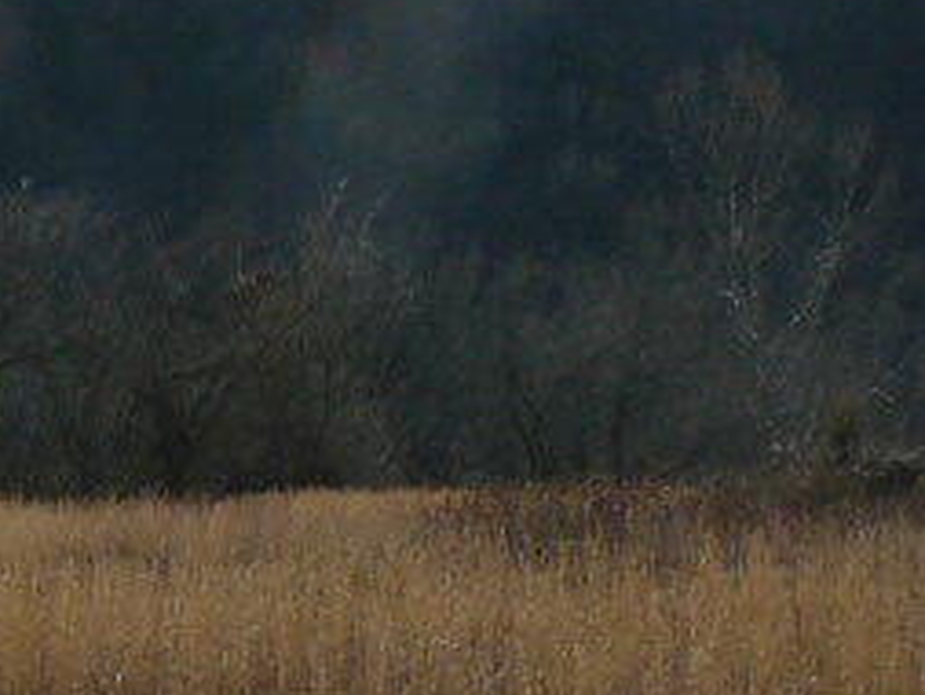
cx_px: -823
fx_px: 4866
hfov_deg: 10.2
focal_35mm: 182
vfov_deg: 8.2
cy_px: 446
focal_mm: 6
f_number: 6.3
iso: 100
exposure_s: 1/500
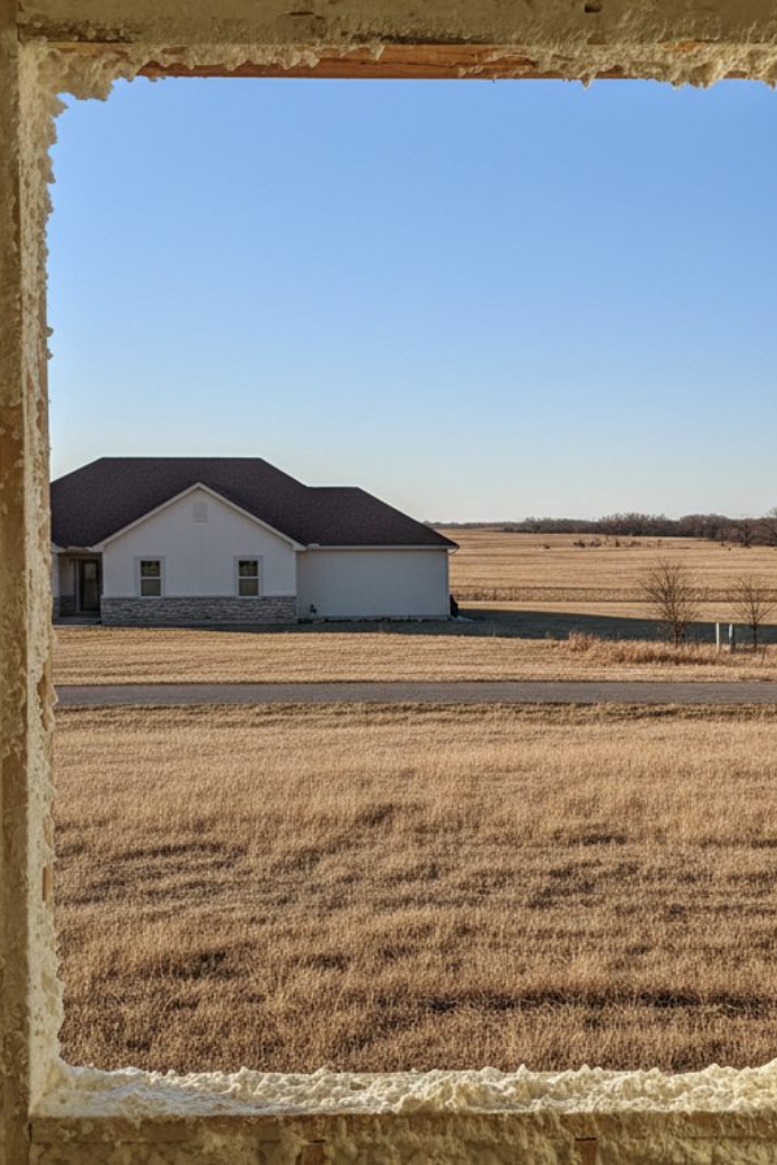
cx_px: 448
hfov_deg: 41.0
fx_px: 1036
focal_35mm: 32
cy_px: 582
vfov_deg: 58.7
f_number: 1.8
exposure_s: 1/473
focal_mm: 6.4
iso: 1143
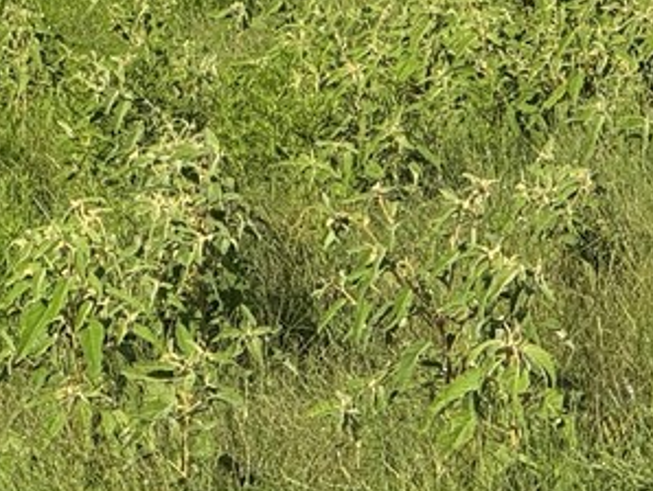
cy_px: -250
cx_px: 383
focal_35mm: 412
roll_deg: +0.9
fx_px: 7778
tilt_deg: +0.0
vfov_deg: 3.6
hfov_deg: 4.8
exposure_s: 1/1481
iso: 50
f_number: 2.8
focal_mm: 15.66
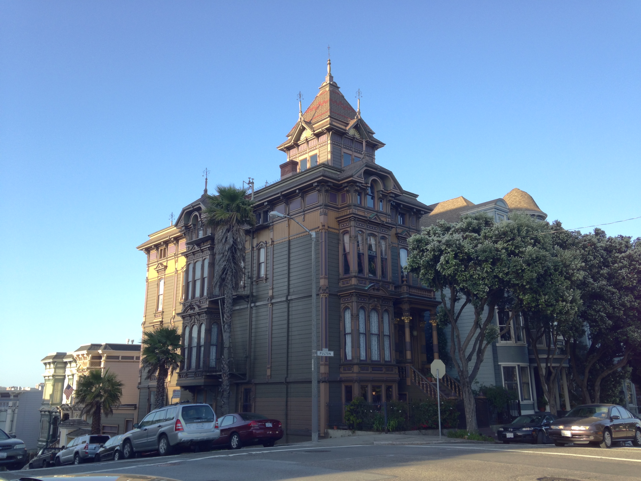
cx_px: 320
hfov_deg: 55.4
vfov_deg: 42.9
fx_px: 611
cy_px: 240
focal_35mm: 33
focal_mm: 4.12
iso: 50
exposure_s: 1/132
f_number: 2.4
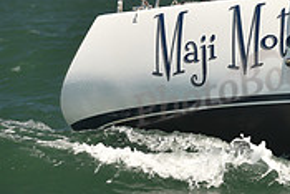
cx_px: 454
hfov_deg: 4.6
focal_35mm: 448
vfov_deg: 3.1
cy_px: -26
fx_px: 3612
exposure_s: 1/800
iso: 250
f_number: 5
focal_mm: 135
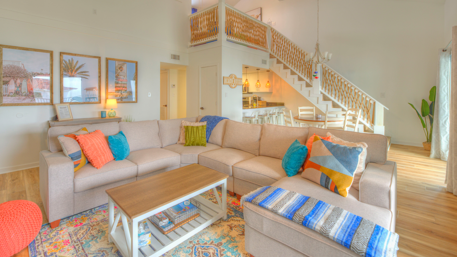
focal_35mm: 16
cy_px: 97
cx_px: 216
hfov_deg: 99.3
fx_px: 194
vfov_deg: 66.1
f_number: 4.5
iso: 400
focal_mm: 14
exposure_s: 1/80
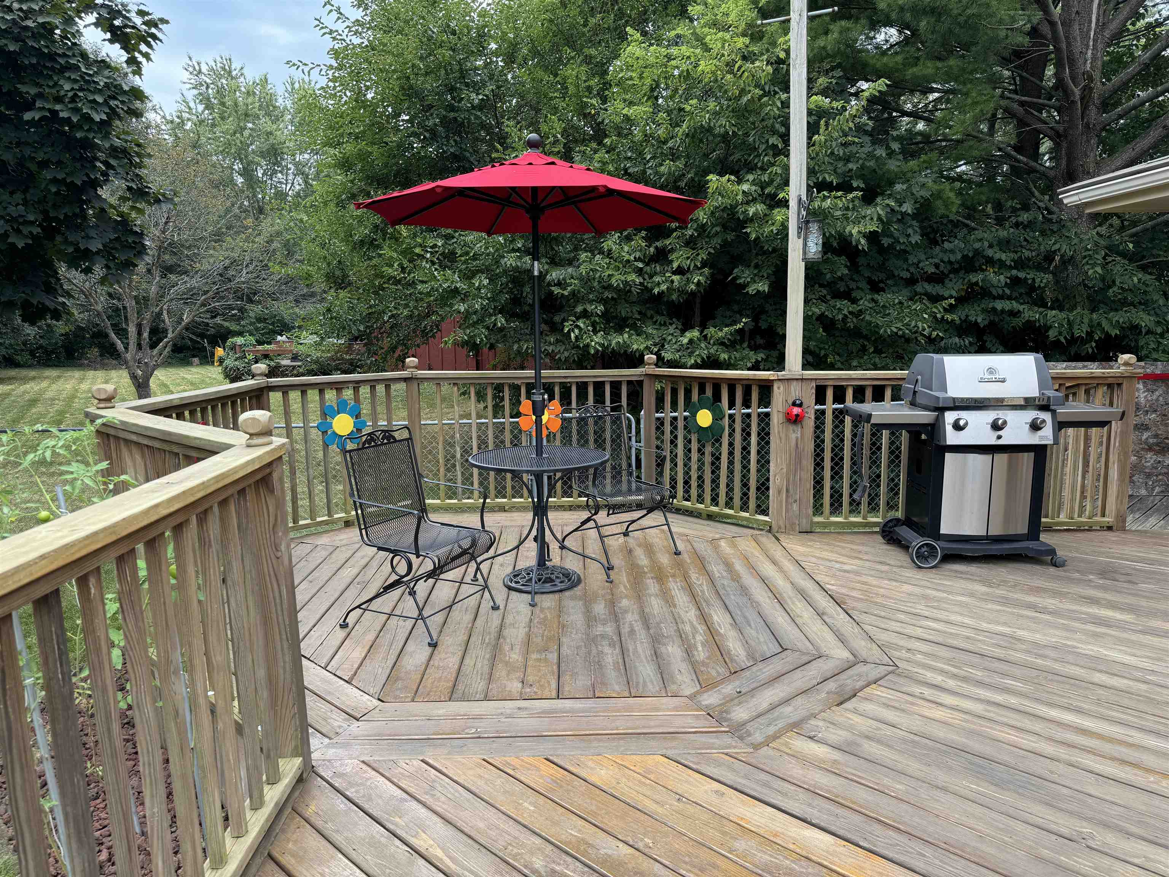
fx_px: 810
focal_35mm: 24
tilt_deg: -8.8
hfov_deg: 71.6
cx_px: 584
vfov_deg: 56.8
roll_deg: +0.2
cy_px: 438
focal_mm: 6.76
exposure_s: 1/782
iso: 80
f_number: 1.78
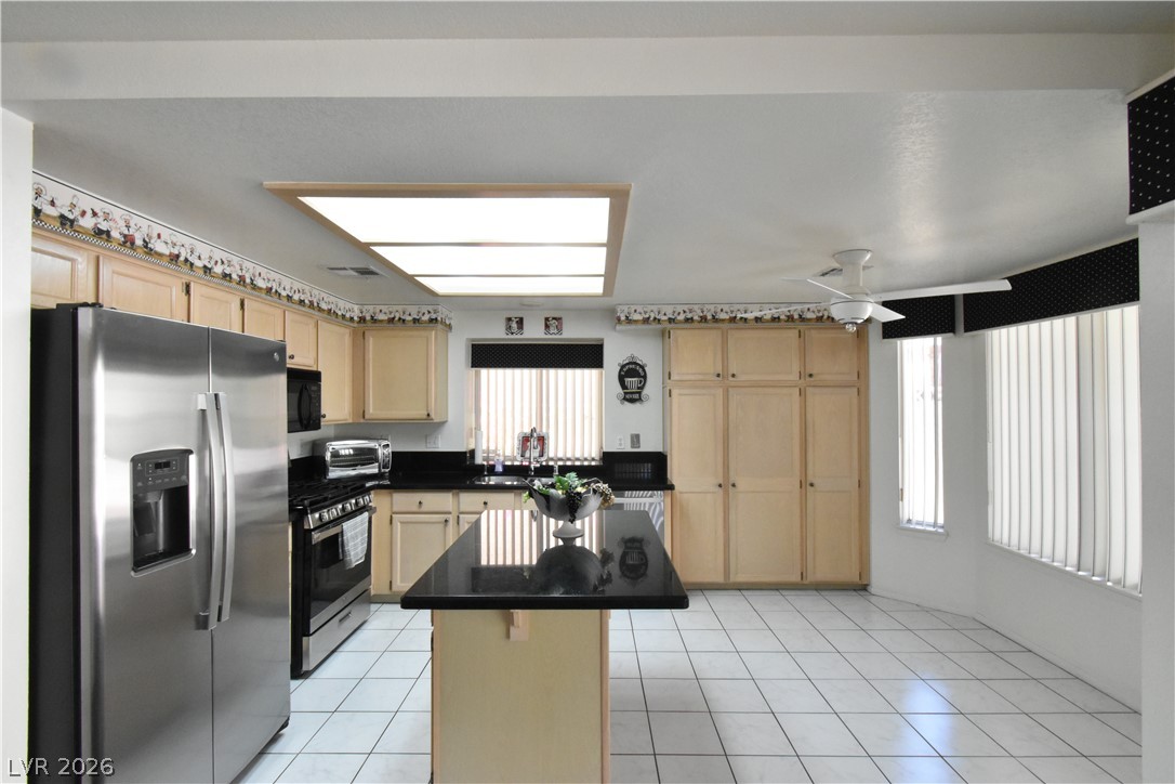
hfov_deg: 100.4
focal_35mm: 15
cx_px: 588
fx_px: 490
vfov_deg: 77.3
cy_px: 392
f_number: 16
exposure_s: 1/20
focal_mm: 10
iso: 4000
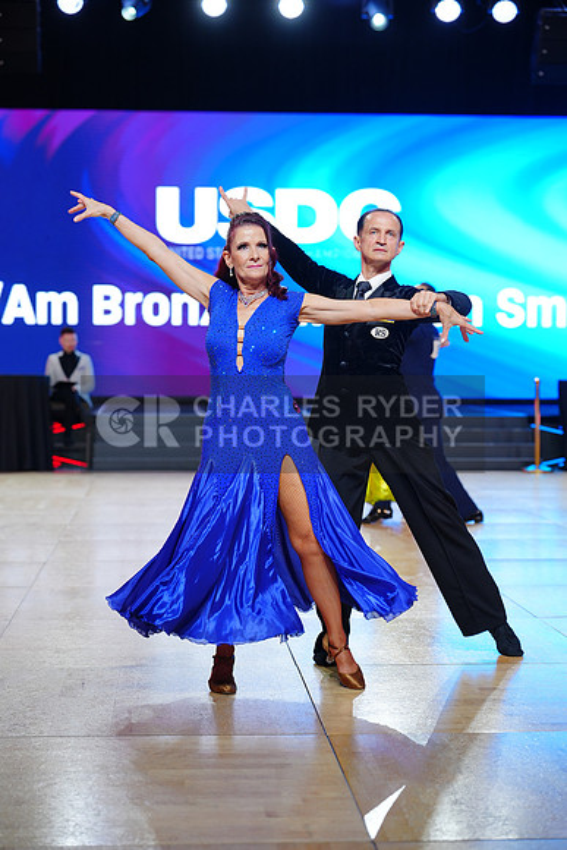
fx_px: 1653
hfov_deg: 19.5
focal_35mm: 70
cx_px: 284
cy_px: 425
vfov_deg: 28.8
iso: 400
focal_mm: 70
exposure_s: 1/400
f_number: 2.8
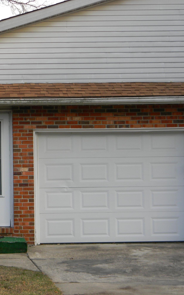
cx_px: 9
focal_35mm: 118
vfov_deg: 17.7
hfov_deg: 11.0
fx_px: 946
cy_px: 148
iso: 80
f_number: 4.5
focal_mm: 15.1
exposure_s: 1/145
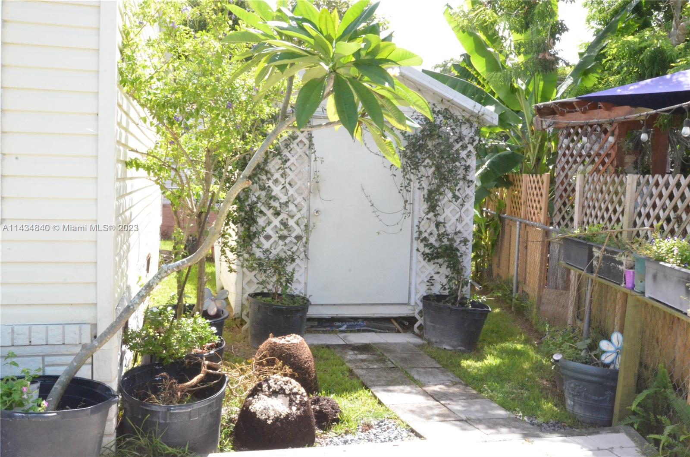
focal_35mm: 36
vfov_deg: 36.7
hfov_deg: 53.2
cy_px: 228
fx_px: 688
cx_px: 345
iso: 5000
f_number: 22
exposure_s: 1/250
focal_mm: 24
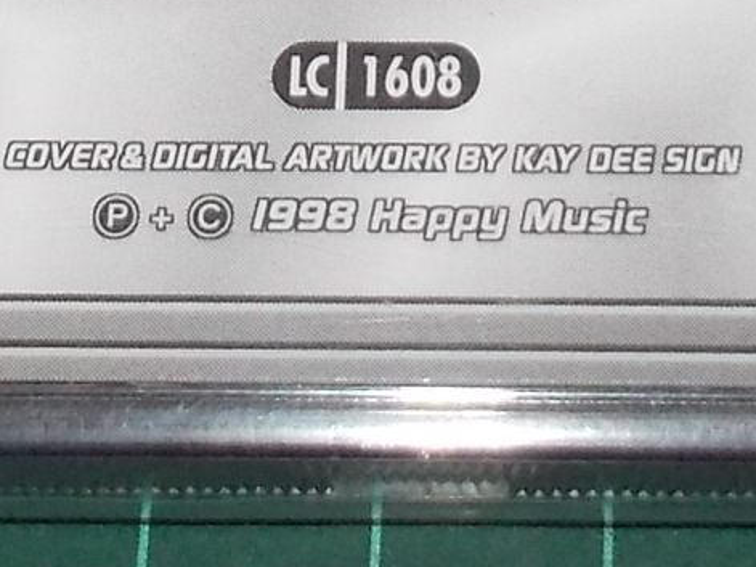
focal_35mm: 140
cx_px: 501
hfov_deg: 14.1
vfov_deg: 10.0
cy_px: -467
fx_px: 3057
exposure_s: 1/30
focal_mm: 4.1
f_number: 3.3
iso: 200
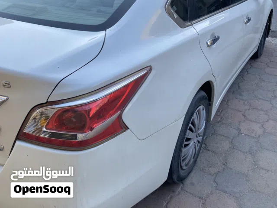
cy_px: 104
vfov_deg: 53.1
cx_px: 138
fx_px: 208
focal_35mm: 26
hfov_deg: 67.3
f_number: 1.8
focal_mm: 4.25
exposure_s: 1/719
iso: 32
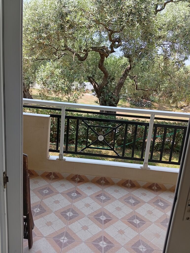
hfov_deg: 53.2
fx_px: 190
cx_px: 95
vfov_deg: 67.2
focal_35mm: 26
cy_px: 126
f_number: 1.8
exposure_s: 1/180
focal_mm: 3.96
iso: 50
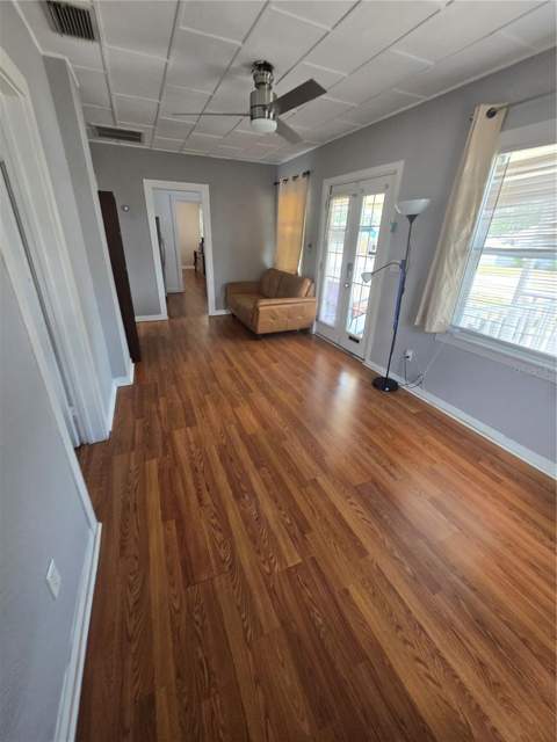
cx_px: 278
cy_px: 371
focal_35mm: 13
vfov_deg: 106.2
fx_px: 279
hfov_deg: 89.9
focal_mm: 1.7
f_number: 2.2
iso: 80
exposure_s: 1/60
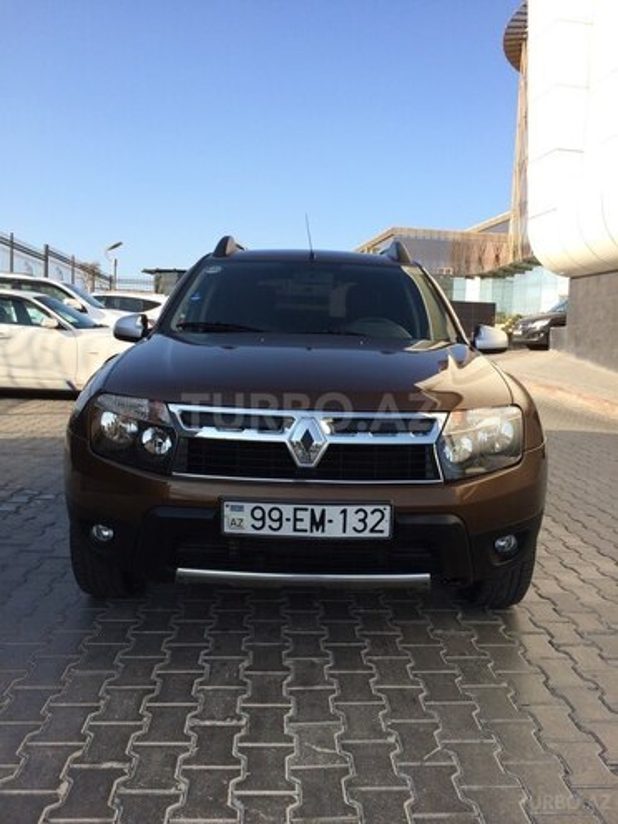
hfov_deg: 48.2
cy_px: 412
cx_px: 309
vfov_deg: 61.7
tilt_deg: -6.9
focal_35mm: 29
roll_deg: -0.7
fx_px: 690
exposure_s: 1/977
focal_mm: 4.15
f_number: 2.2
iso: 32
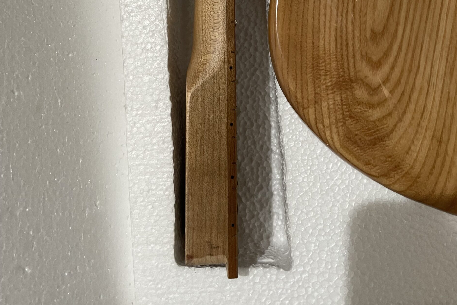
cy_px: 30
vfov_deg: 34.0
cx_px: 233
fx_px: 470
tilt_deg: -80.7
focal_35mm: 37
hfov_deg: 51.9
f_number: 1.6
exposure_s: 1/60
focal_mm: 4.2
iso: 200
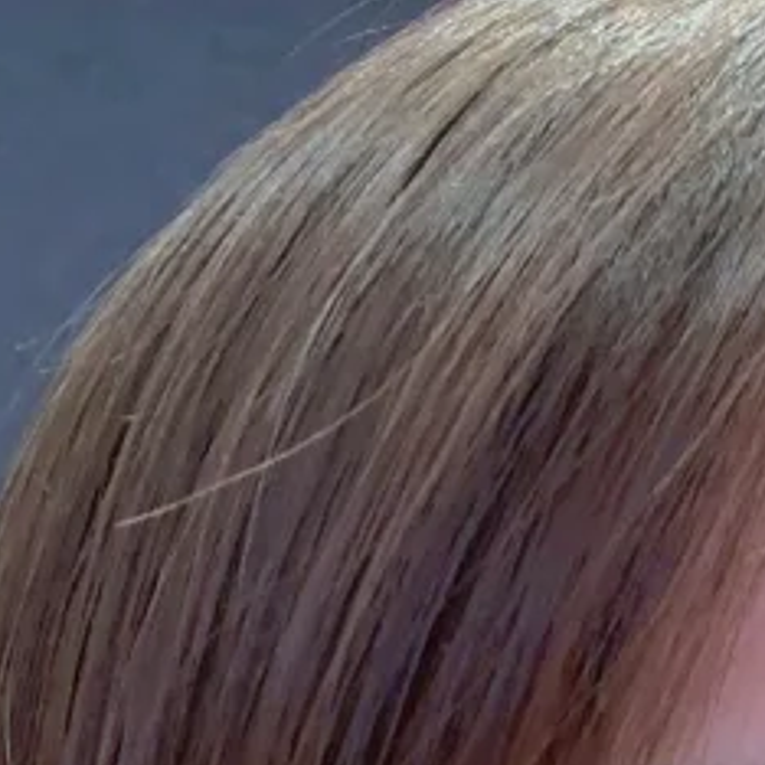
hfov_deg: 17.5
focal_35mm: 94
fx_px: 2350
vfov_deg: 16.0
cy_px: 1319
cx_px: 948
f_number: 1.9
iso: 80
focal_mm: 2.69
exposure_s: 1/50
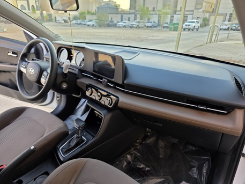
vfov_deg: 58.9
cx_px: 122
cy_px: 92
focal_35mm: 23
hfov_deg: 73.9
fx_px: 163
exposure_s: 1/180
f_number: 1.7
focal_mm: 6.3
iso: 80
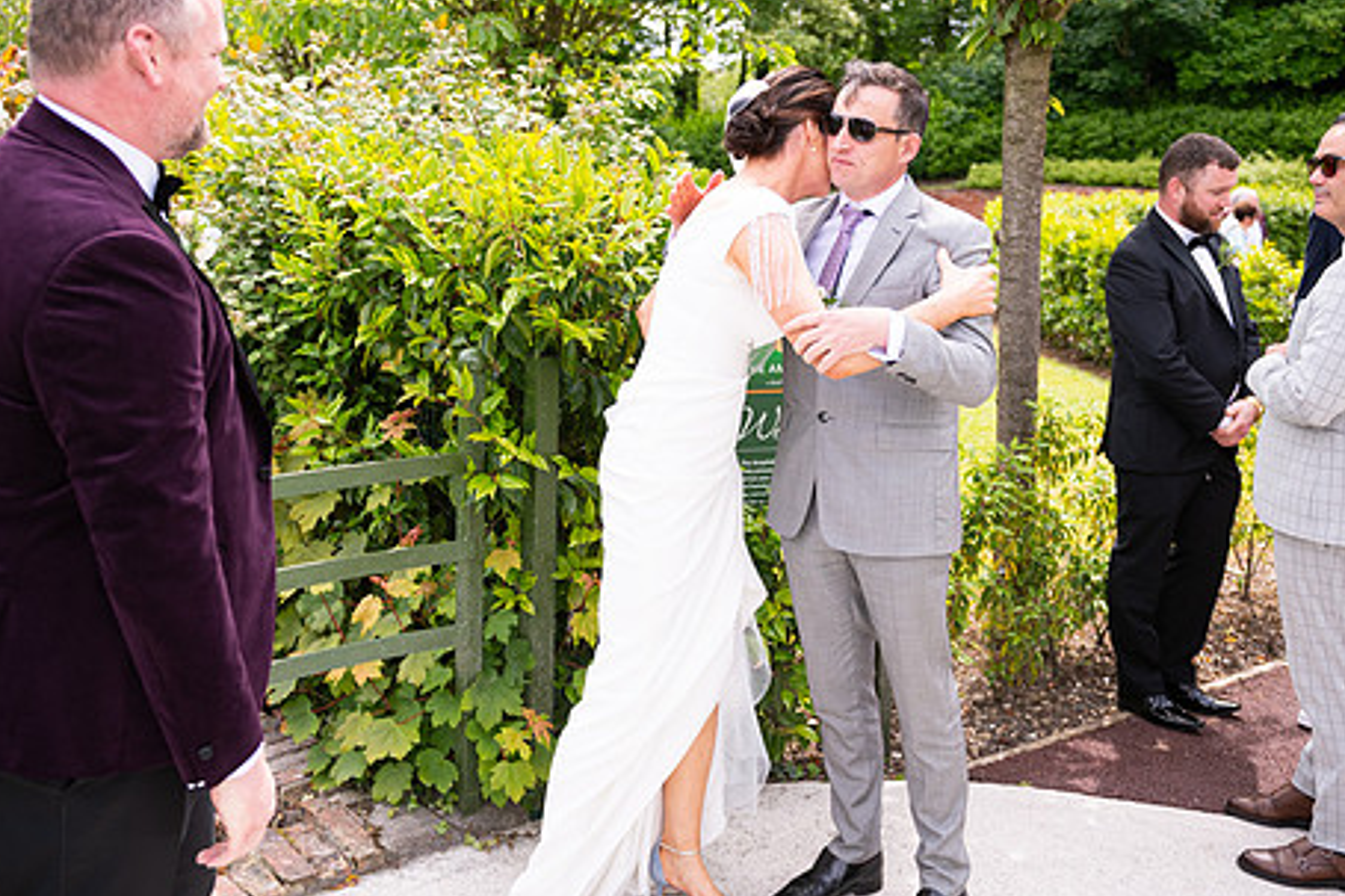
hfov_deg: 51.9
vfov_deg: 35.8
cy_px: 362
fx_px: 1382
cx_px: 668
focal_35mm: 37
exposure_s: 1/1250
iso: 250
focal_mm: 29
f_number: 3.5
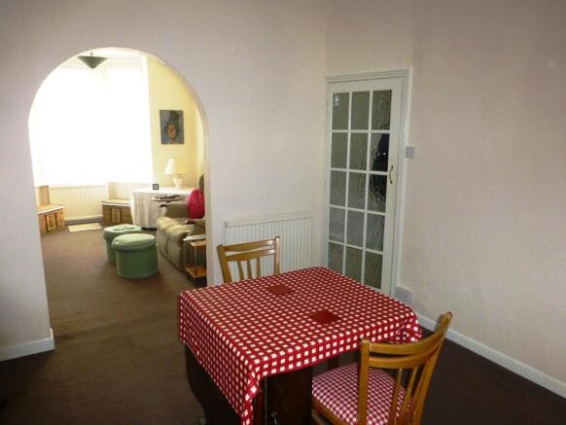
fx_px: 393
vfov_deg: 56.9
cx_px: 283
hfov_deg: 71.6
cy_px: 212
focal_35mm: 24
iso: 500
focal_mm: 4.3
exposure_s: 1/60
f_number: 3.3
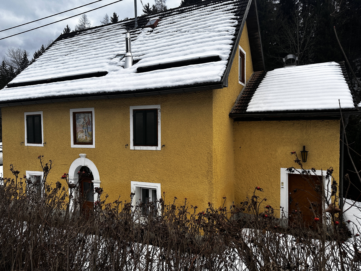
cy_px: 136
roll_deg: +0.8
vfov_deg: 56.8
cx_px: 180
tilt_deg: -1.8
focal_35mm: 24
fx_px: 250
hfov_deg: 71.6
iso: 80
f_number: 1.78
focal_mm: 6.86
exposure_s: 1/2410
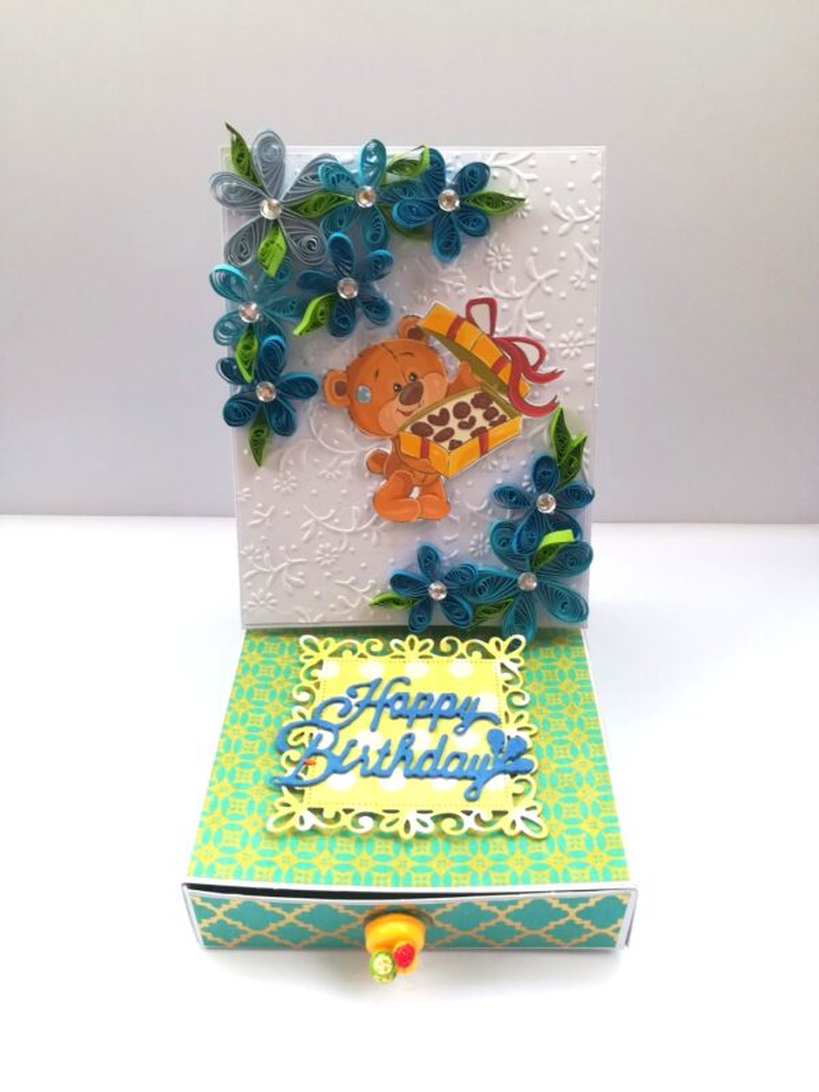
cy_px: 546
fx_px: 820
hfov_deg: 53.1
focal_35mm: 26
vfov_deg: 67.3
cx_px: 410
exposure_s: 1/33.3
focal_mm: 3.83
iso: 80
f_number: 2.2
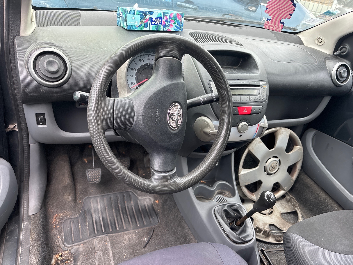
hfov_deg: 67.3
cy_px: 132
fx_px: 265
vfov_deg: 53.1
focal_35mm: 26
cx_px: 176
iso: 64
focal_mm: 5.96
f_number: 1.6
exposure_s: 1/121
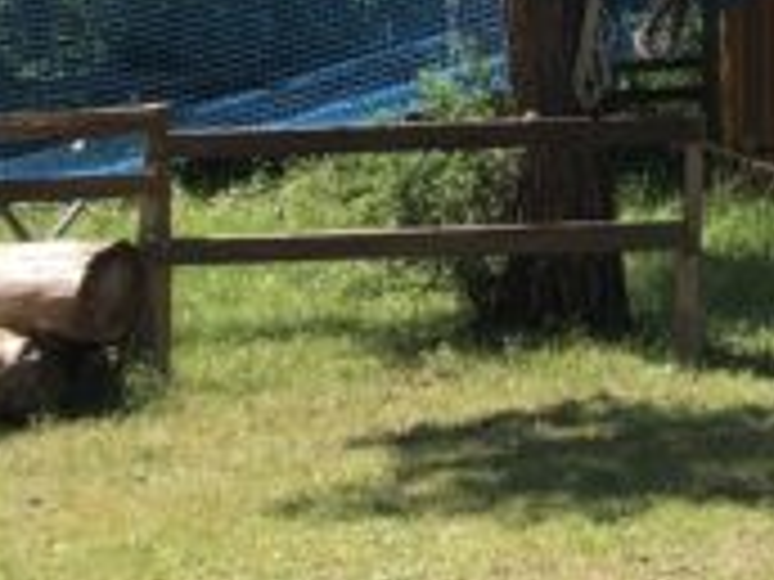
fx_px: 2907
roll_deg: +2.3
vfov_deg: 10.5
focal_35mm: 130
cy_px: -584
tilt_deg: +9.2
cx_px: 1714
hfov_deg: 12.6
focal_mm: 4
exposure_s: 1/725
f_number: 1.8
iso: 20
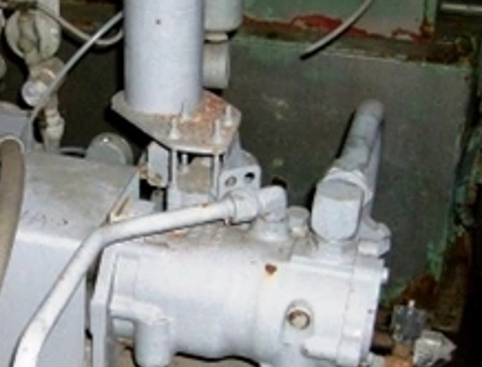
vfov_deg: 22.4
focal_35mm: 66
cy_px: 210
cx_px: 55
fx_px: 924
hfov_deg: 28.2
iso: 200
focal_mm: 6
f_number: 2.8
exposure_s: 1/60
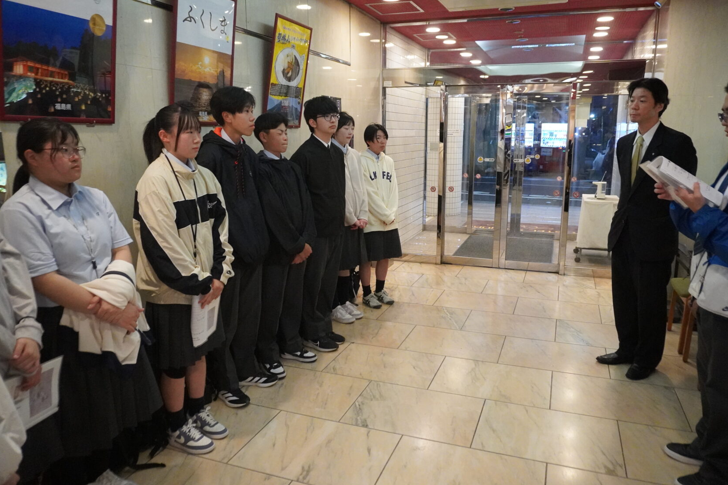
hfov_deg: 69.4
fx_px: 526
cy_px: 237
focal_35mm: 26
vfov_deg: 49.6
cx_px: 371
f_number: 4
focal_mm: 16
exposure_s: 1/160
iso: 6400
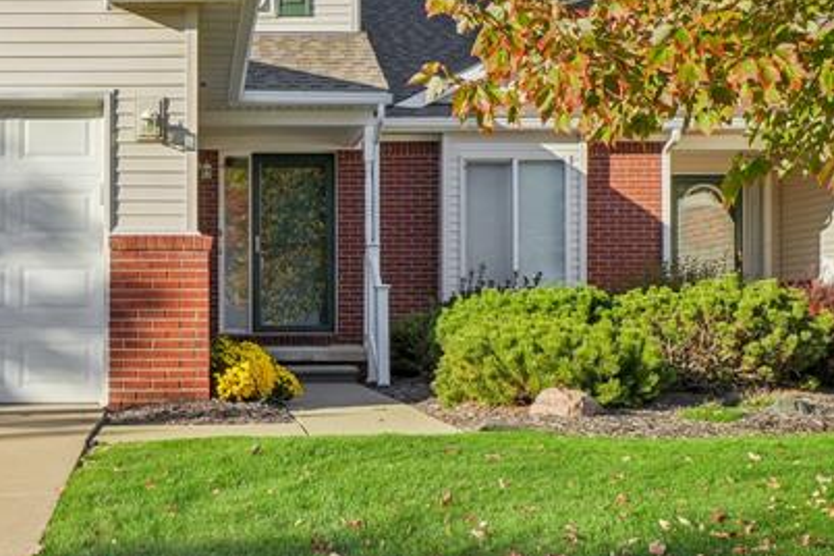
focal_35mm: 57
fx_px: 1327
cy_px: 299
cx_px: 178
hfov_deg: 34.0
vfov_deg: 23.7
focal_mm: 15
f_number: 8
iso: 100
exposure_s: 1/200
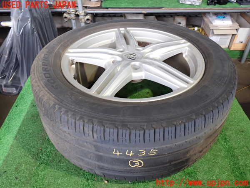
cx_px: 125
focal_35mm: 30
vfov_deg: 46.8
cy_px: 94
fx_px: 217
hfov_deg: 60.0
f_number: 2.3
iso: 250
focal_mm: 5.4
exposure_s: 1/30
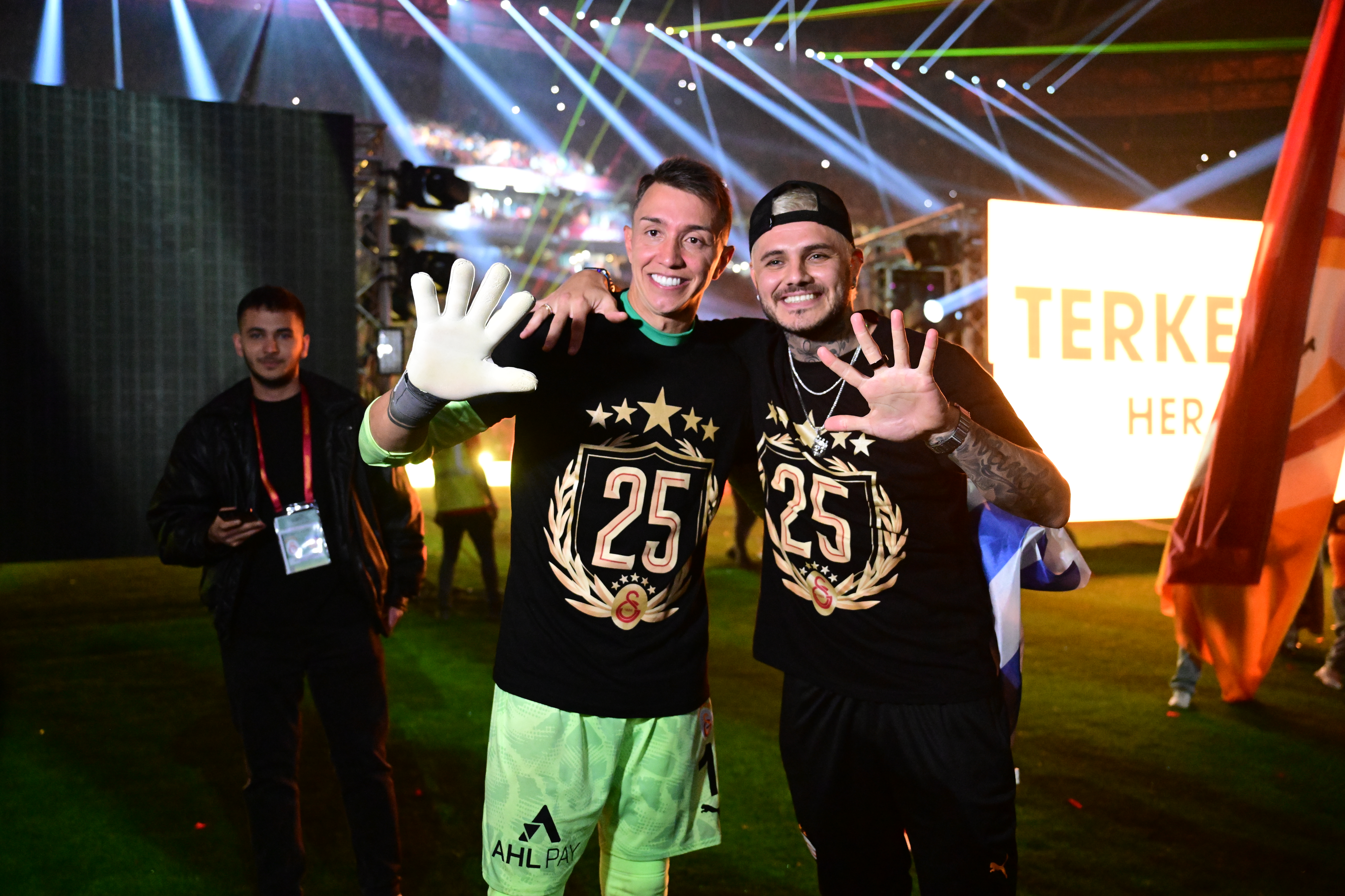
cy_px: 448
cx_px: 672
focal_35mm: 30
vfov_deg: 43.6
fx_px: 1121
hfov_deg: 61.9
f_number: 2.8
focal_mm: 30
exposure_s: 1/400
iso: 10000
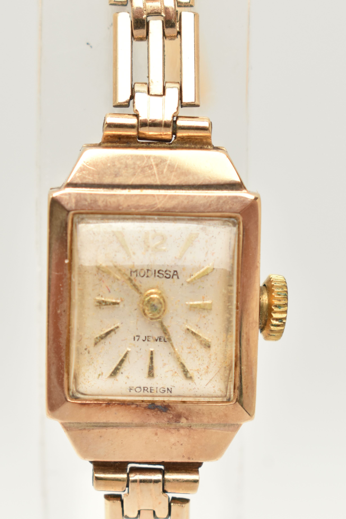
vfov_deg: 15.3
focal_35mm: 134
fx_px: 1929
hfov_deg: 10.2
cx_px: 142
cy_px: 322
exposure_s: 1/100
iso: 400
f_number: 10
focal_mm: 55
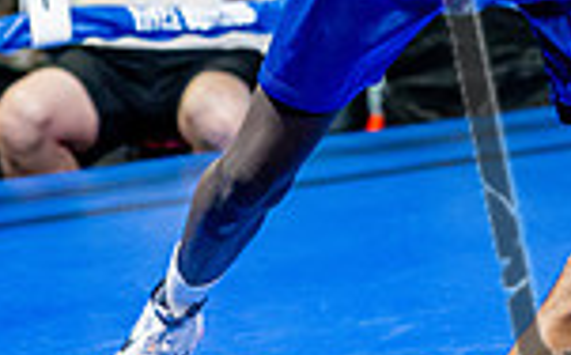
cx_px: 397
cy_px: -255
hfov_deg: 8.4
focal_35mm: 251
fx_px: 3902
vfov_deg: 5.2
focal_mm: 64
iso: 4000
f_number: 2
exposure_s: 1/1000
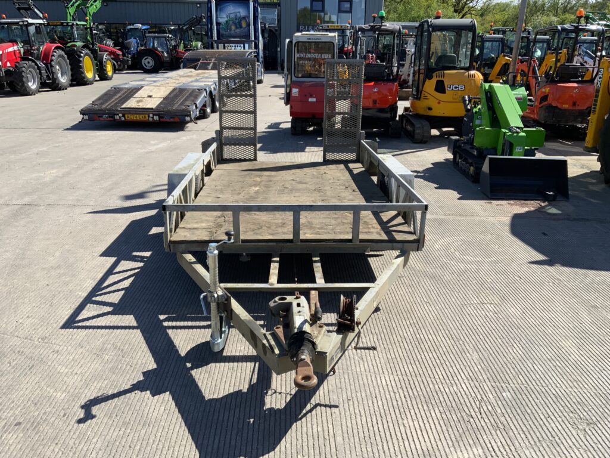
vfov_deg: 48.2
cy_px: 229
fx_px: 511
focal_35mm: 29
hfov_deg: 61.7
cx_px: 305
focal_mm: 3
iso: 16
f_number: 1.8
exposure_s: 1/1490
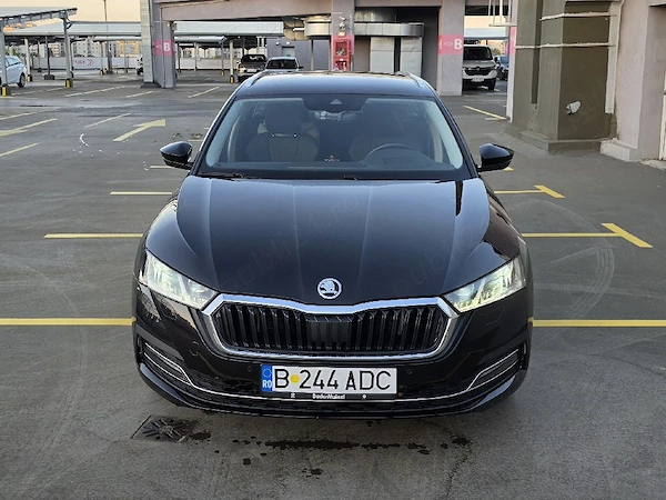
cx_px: 333
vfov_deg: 58.9
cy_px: 250
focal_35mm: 23
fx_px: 443
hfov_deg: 73.9
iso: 12
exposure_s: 1/101
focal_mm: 6.5
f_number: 1.4
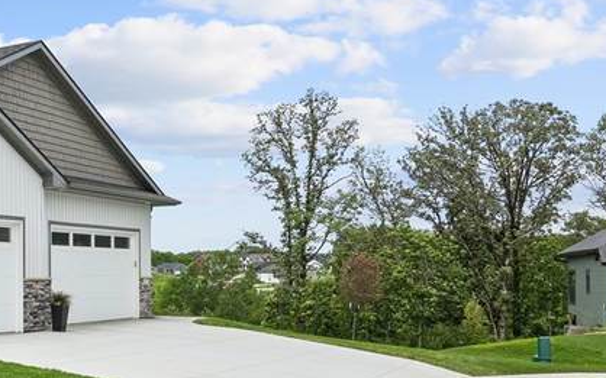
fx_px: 875
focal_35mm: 53
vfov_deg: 24.3
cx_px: -30
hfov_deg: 34.0
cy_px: 235
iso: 400
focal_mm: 17
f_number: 9
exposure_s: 1/1000
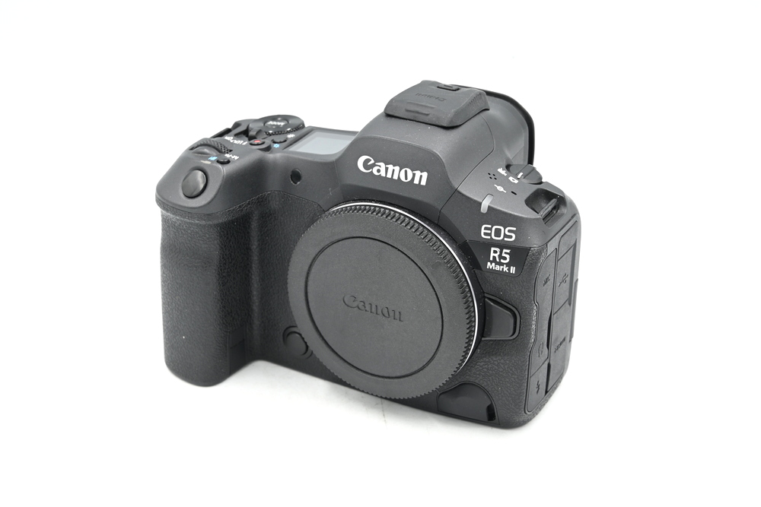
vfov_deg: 20.3
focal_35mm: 67
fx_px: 1416
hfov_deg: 30.1
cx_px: 380
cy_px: 254
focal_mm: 67
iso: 100
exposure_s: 1/8
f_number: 14
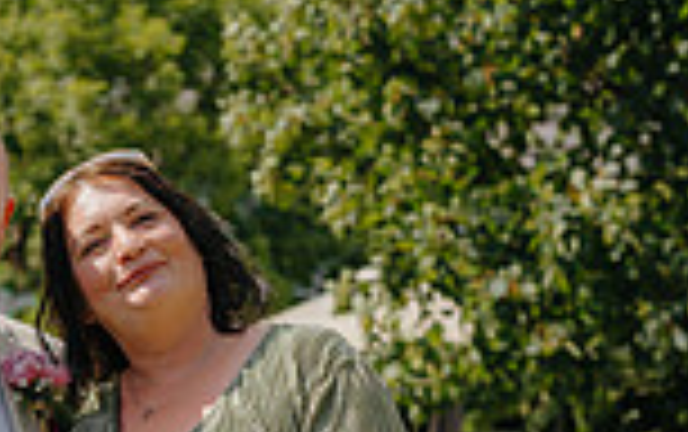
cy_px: 634
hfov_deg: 19.4
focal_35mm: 105
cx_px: 49
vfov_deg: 12.0
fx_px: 1971
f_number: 2.8
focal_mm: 35
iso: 100
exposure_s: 1/1250
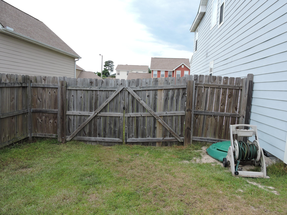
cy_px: 108
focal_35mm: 24
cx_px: 144
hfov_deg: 71.6
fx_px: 199
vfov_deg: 56.8
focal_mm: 4.3
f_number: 3.3
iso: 100
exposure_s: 1/250
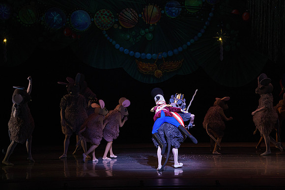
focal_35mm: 200
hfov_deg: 10.3
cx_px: 142
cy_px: 95
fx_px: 1584
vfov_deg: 6.9
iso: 5000
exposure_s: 1/320
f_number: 7.1
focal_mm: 200
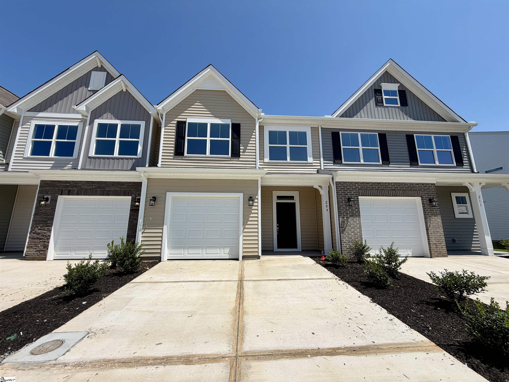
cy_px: 191
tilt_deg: +11.2
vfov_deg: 85.7
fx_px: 206
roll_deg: +0.2
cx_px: 254
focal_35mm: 14
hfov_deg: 102.1
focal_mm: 2.22
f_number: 2.2
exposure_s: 1/1125
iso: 20
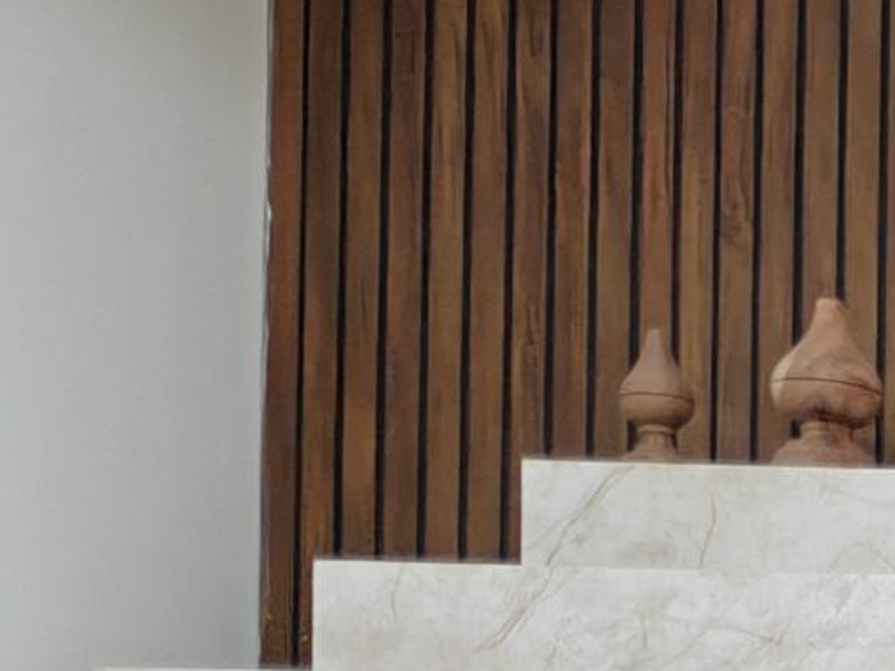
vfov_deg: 7.6
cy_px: 1487
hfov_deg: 8.5
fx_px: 4757
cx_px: 2928
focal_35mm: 184
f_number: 1.6
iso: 100
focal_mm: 6.06
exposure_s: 1/100
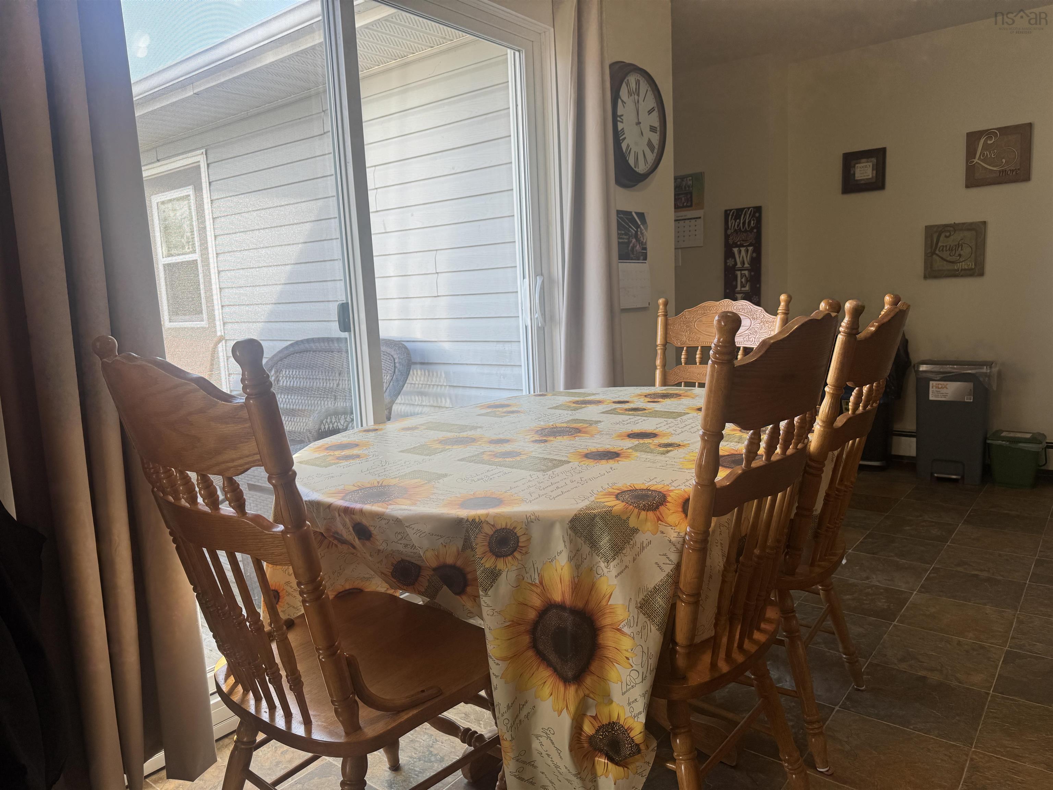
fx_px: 730
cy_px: 395
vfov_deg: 56.8
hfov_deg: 71.6
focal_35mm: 24
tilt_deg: -7.2
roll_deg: +3.6
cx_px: 526
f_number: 1.78
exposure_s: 1/227
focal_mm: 6.76
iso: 64
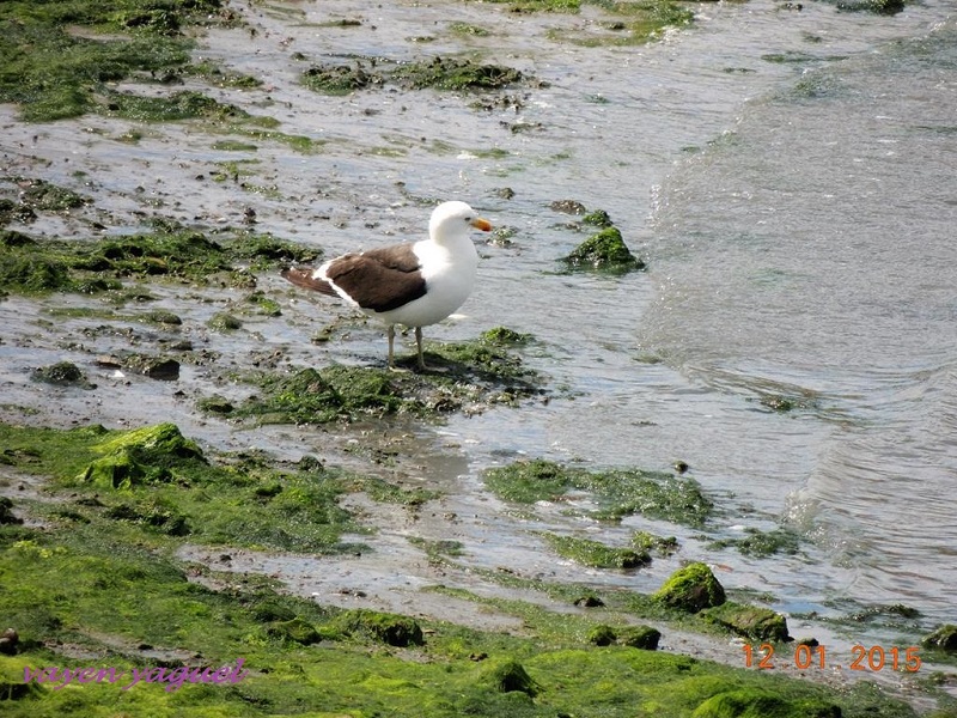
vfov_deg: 1.5
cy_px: 359
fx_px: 27646
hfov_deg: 2.0
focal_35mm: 1000
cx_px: 478
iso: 125
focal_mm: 180
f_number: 5.9
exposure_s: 1/500
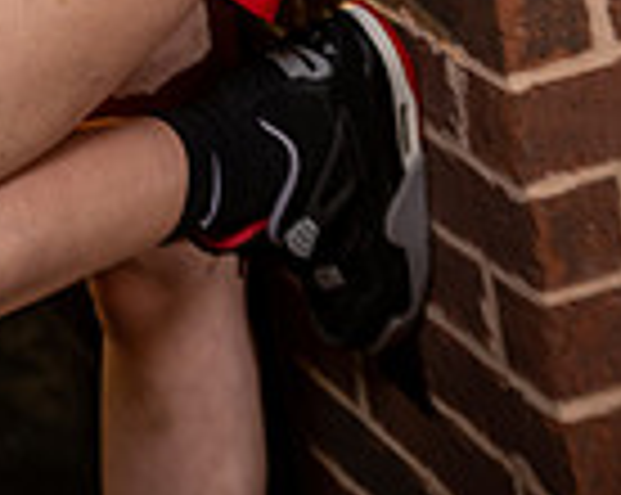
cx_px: -45
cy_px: -504
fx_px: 2918
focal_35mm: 159
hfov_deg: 12.0
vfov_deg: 9.1
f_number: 3.2
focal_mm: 52
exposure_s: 1/250
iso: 320
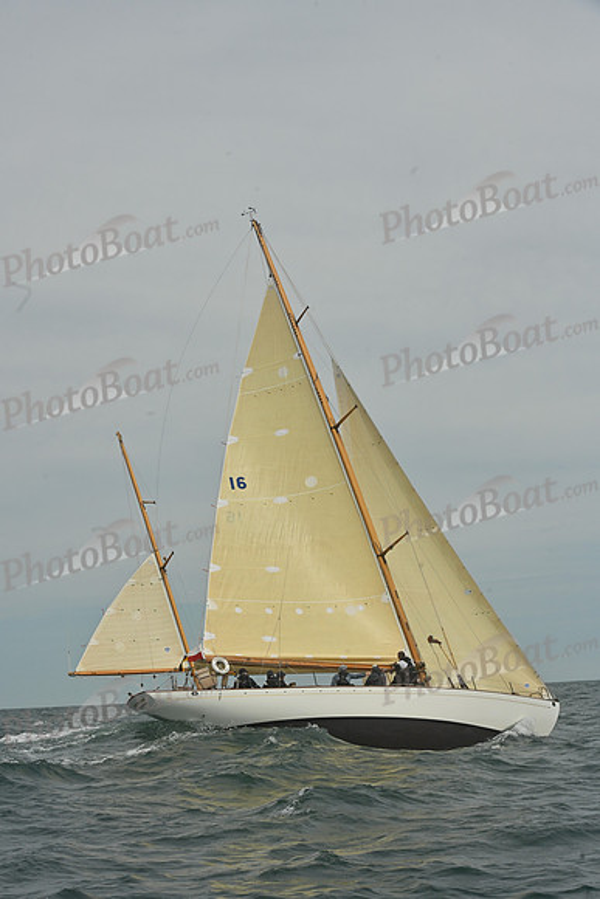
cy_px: 450
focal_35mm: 70
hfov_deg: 19.5
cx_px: 300
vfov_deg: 28.8
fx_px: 1749
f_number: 13
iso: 320
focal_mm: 70
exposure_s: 1/1250
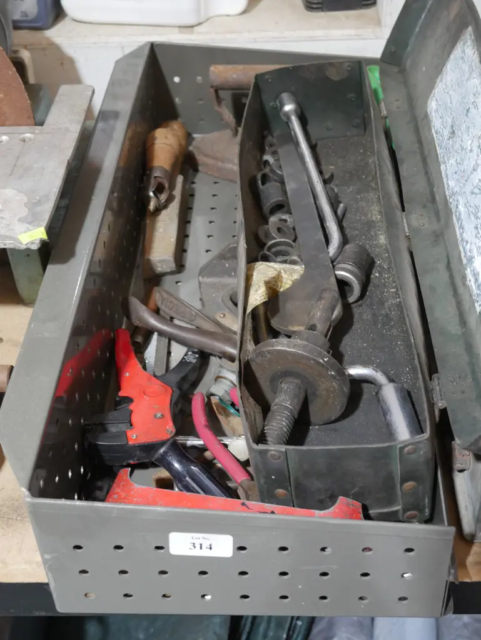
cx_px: 240
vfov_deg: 38.2
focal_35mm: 50
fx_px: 926
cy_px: 320
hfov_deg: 29.1
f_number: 5.3
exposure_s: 1/60
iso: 2000
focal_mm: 25
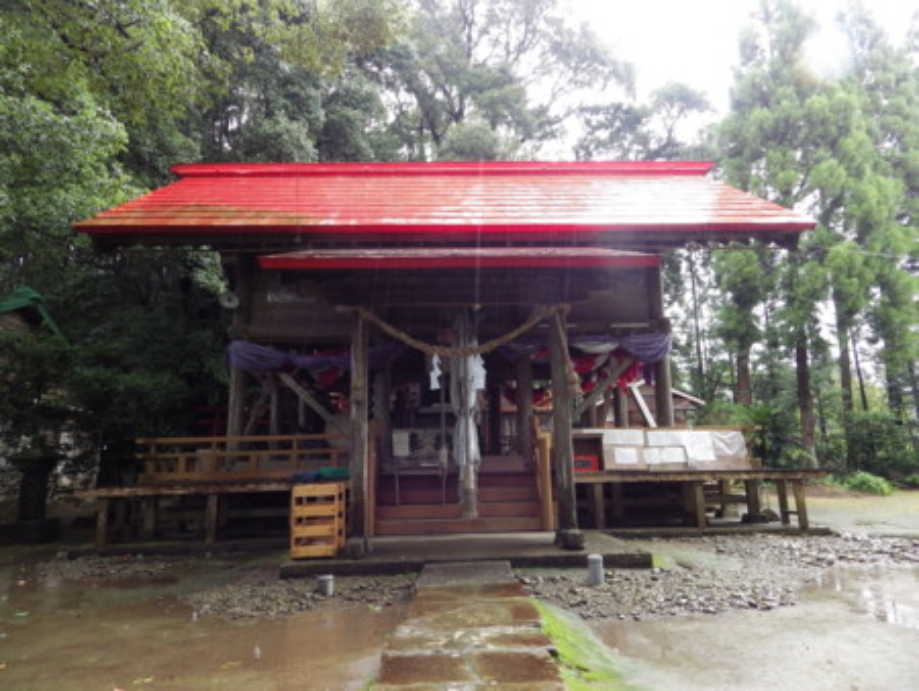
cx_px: 460
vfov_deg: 61.1
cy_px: 346
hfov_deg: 76.4
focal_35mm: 22
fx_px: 584
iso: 160
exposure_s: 1/45
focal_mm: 4
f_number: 3.1
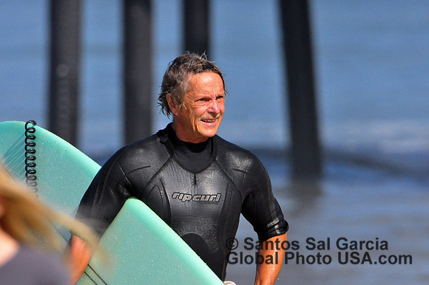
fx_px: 9825
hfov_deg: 2.5
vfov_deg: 1.7
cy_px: 142
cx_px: 214
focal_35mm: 825
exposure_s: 1/2500
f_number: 10
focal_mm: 550
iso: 1250
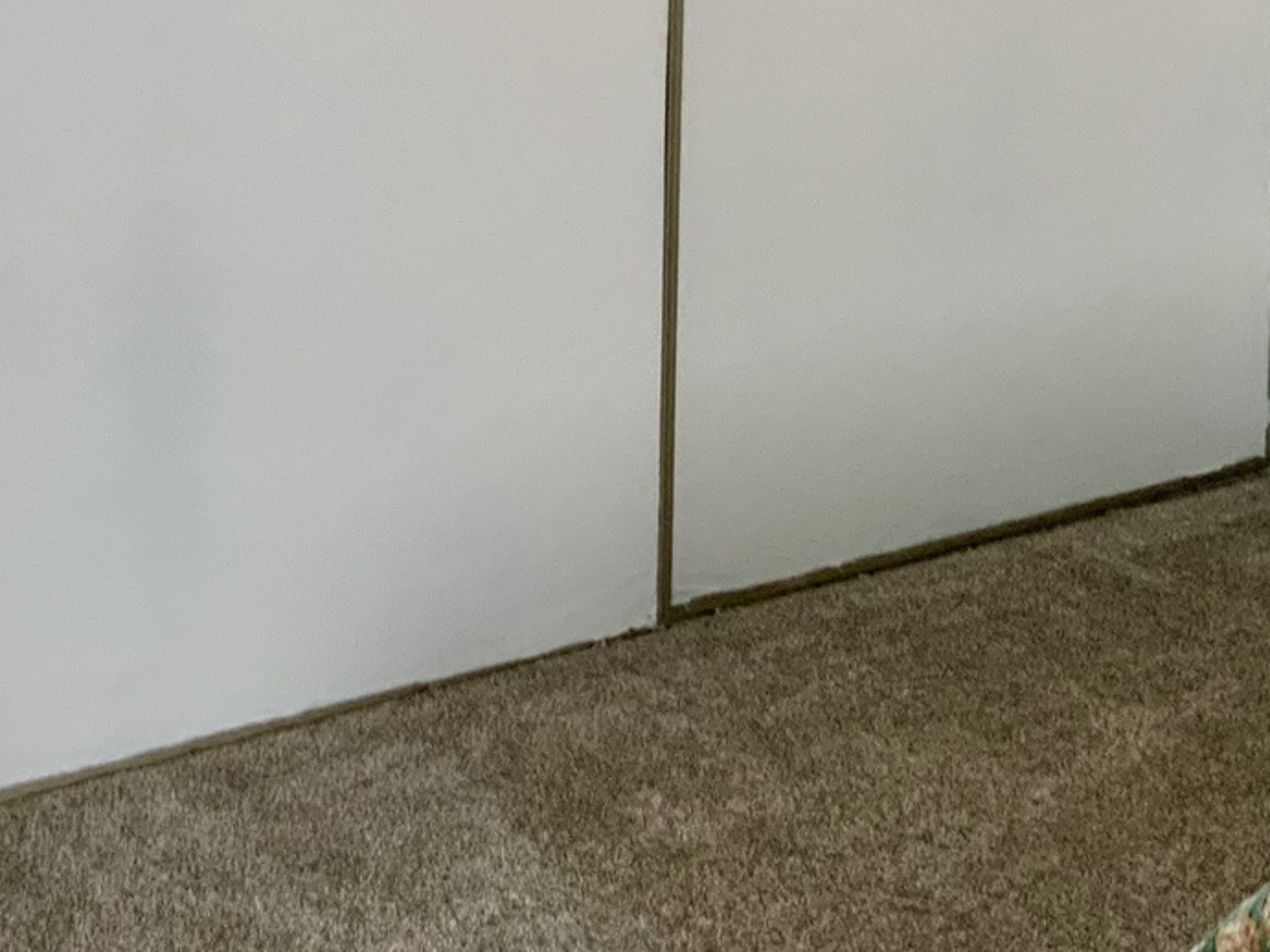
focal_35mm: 86
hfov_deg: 22.4
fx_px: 3155
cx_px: 221
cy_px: -331
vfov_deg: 16.1
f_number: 1.8
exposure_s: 1/60
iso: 80
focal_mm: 3
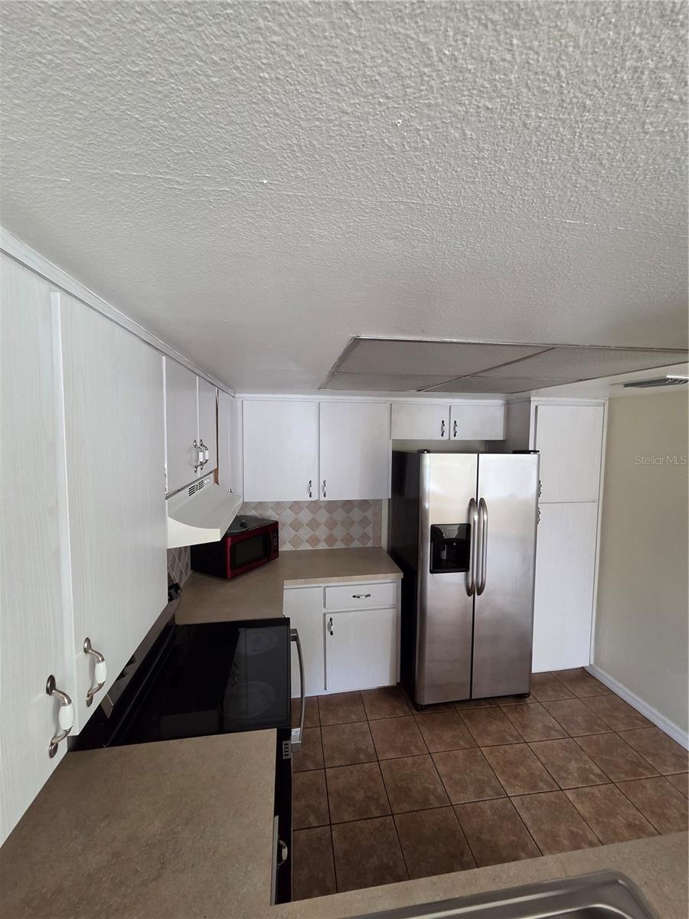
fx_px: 345
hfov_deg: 89.9
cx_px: 344
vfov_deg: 106.2
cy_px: 460
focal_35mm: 13
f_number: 2.2
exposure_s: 1/60
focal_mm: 2.2
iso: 320
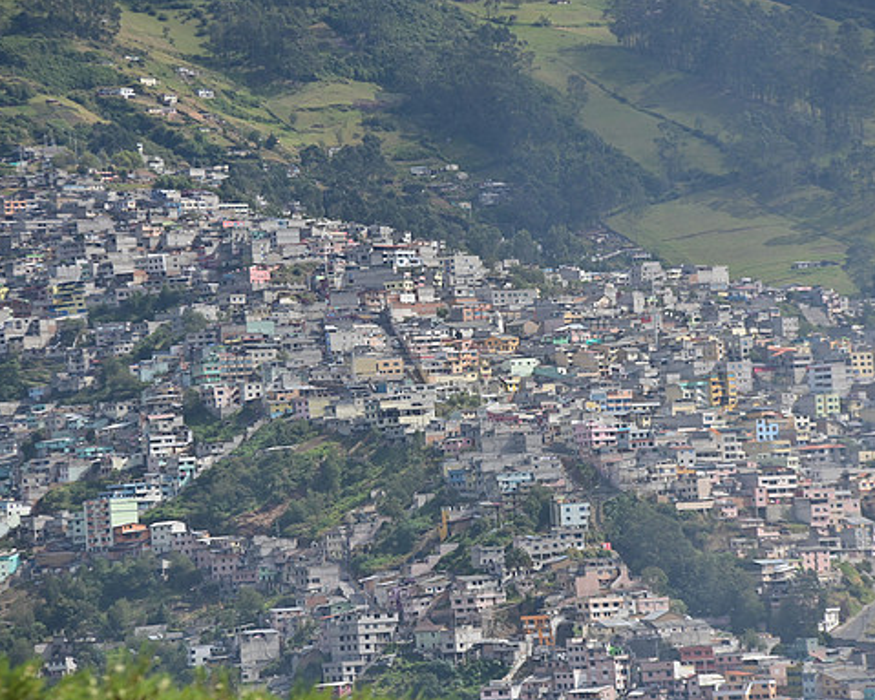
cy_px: 349
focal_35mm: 227
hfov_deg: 8.5
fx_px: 5877
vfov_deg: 6.8
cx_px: 400
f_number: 6.3
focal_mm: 200
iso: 200
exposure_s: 1/2000
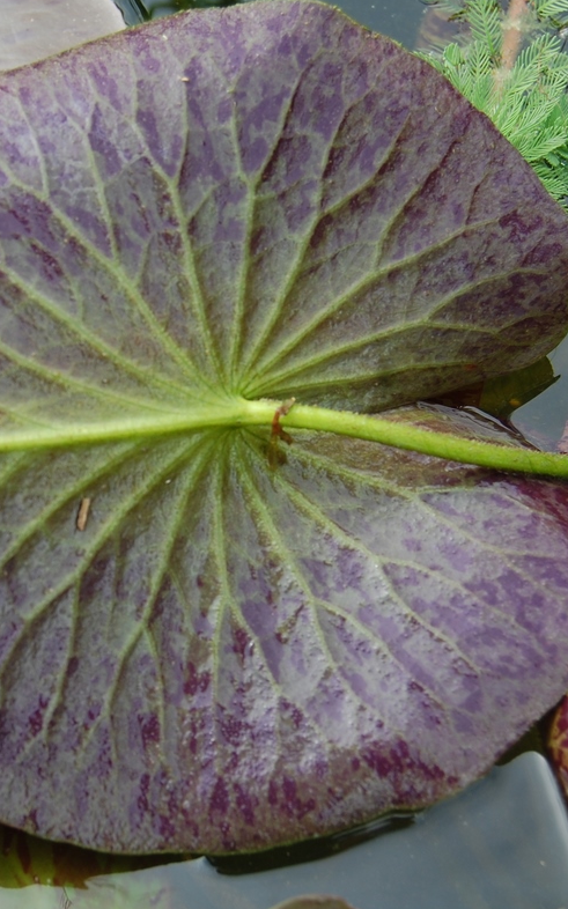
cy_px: 456
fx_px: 1734
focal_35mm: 70
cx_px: 97
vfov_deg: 29.4
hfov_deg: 18.4
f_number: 6.3
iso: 200
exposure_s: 1/160
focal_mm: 30
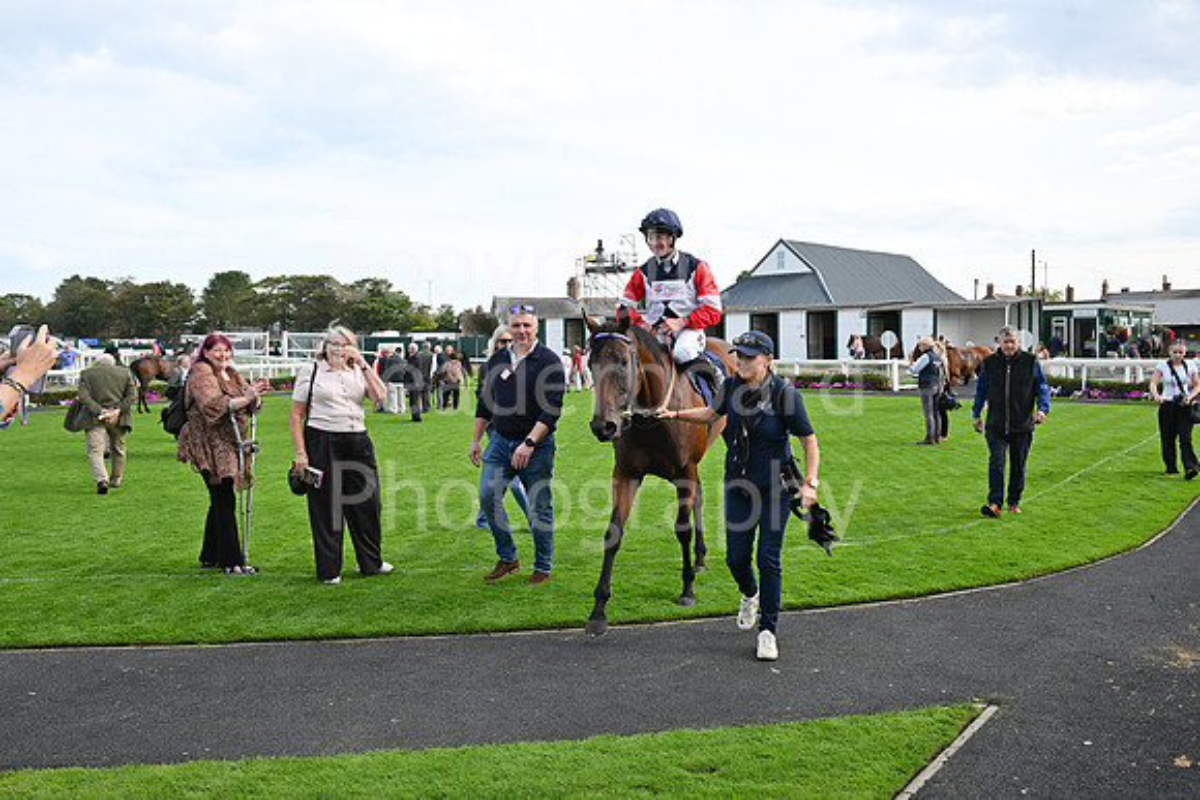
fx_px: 1067
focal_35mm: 32
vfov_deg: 41.1
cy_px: 400
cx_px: 600
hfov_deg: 58.7
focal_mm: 32
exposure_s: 1/1000
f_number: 6.3
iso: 500
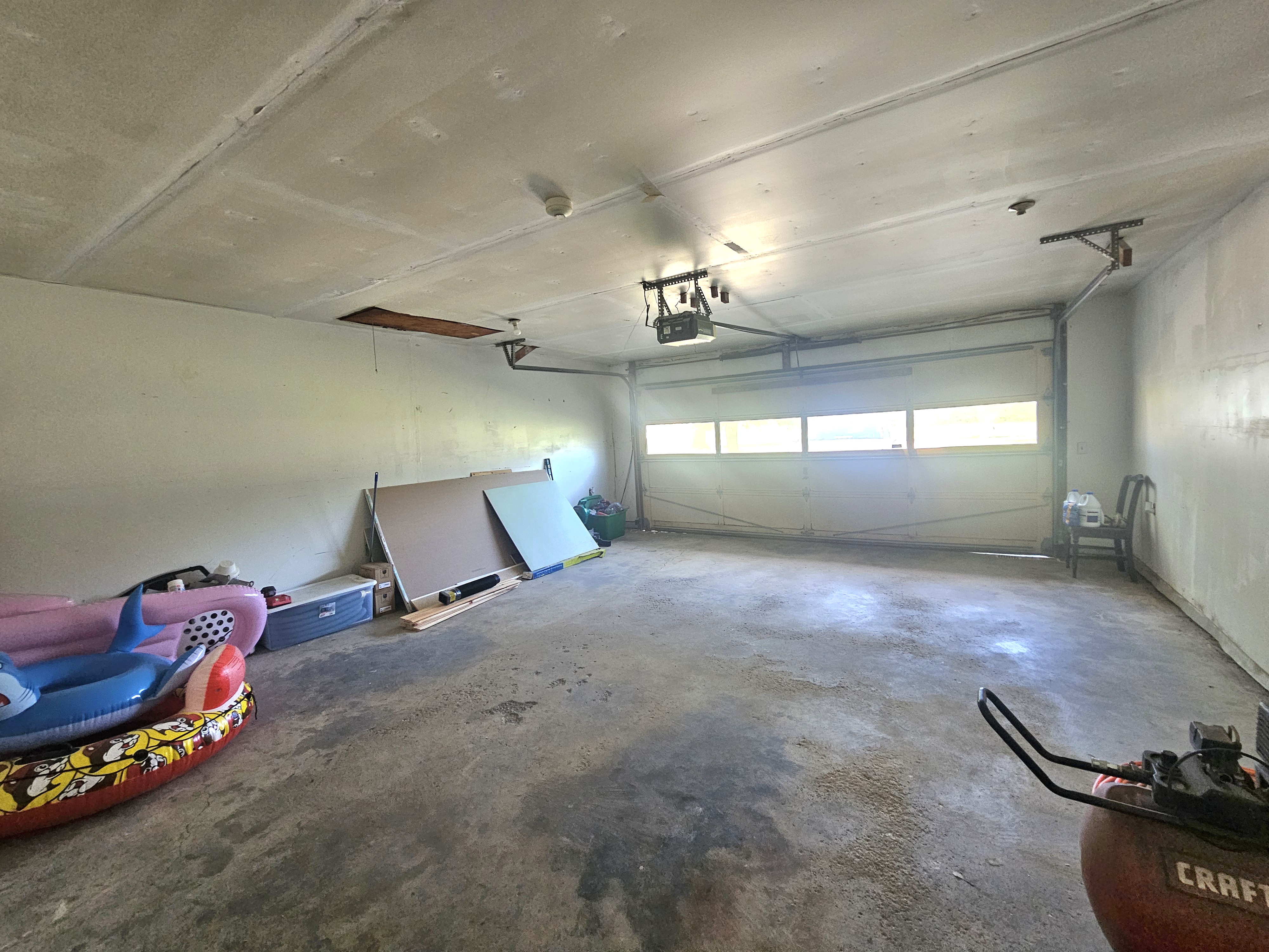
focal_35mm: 13
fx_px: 477
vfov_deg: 89.9
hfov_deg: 106.2
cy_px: 476
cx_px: 634
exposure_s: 1/60.2
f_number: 2.2
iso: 250
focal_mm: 2.2
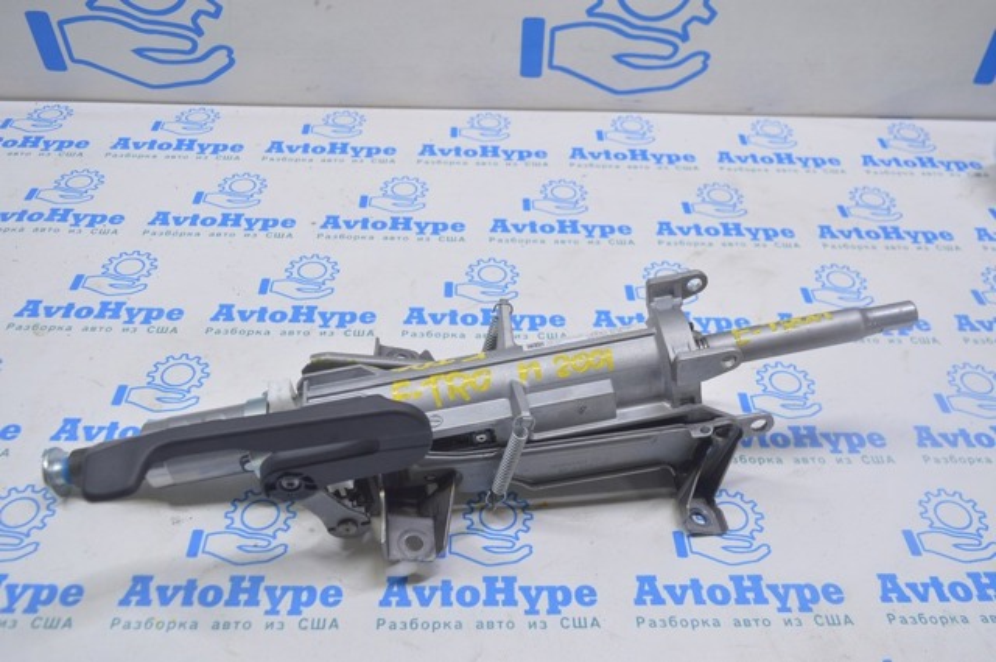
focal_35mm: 33
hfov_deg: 57.3
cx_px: 498
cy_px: 331
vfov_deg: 39.9
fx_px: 912
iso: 400
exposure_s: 1/25
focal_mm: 22
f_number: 5.6
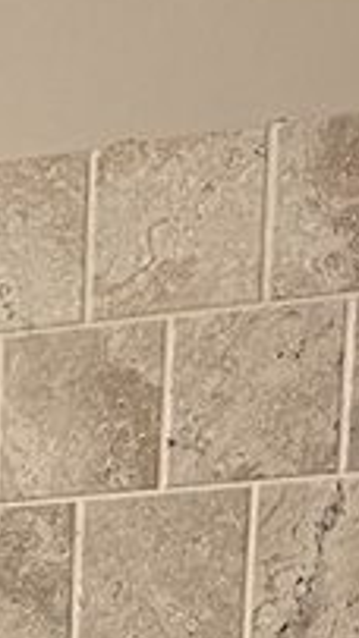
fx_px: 2559
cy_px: 1399
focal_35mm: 151
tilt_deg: -10.3
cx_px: -743
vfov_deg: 12.1
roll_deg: +1.1
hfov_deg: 7.1
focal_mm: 5.1
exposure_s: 1/60
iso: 100
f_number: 1.6
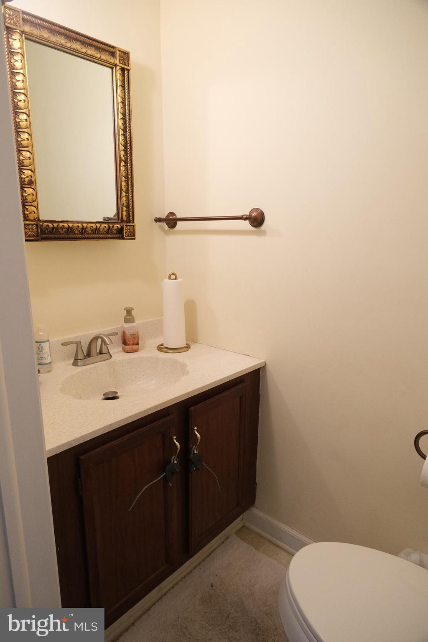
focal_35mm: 23
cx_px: 214
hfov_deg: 55.1
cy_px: 321
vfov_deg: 76.1
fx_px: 410
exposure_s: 1/100
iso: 2500
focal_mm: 15
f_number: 3.5
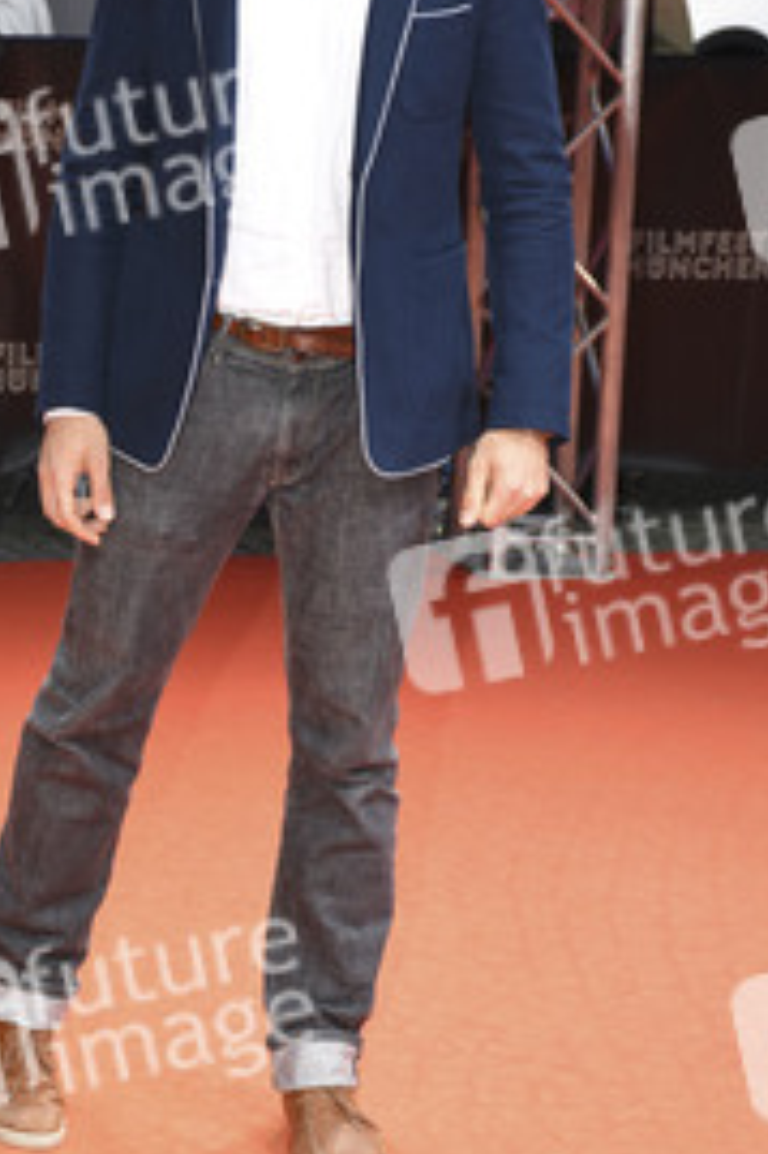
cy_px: 378
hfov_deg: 11.8
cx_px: 219
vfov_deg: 17.6
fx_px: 3716
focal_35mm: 116
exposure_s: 1/160
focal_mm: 52
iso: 400
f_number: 6.3
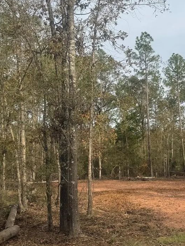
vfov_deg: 40.4
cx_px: 157
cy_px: 123
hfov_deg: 29.9
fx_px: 335
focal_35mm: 47
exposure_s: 1/2710
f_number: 1.78
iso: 80
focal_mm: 6.76
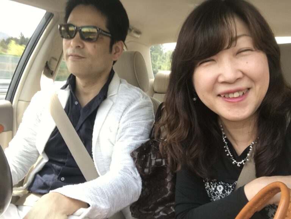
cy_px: 110
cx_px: 146
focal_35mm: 32
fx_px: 269
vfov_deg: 44.2
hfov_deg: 56.8
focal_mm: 2.87
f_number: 2.2
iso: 25
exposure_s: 1/120
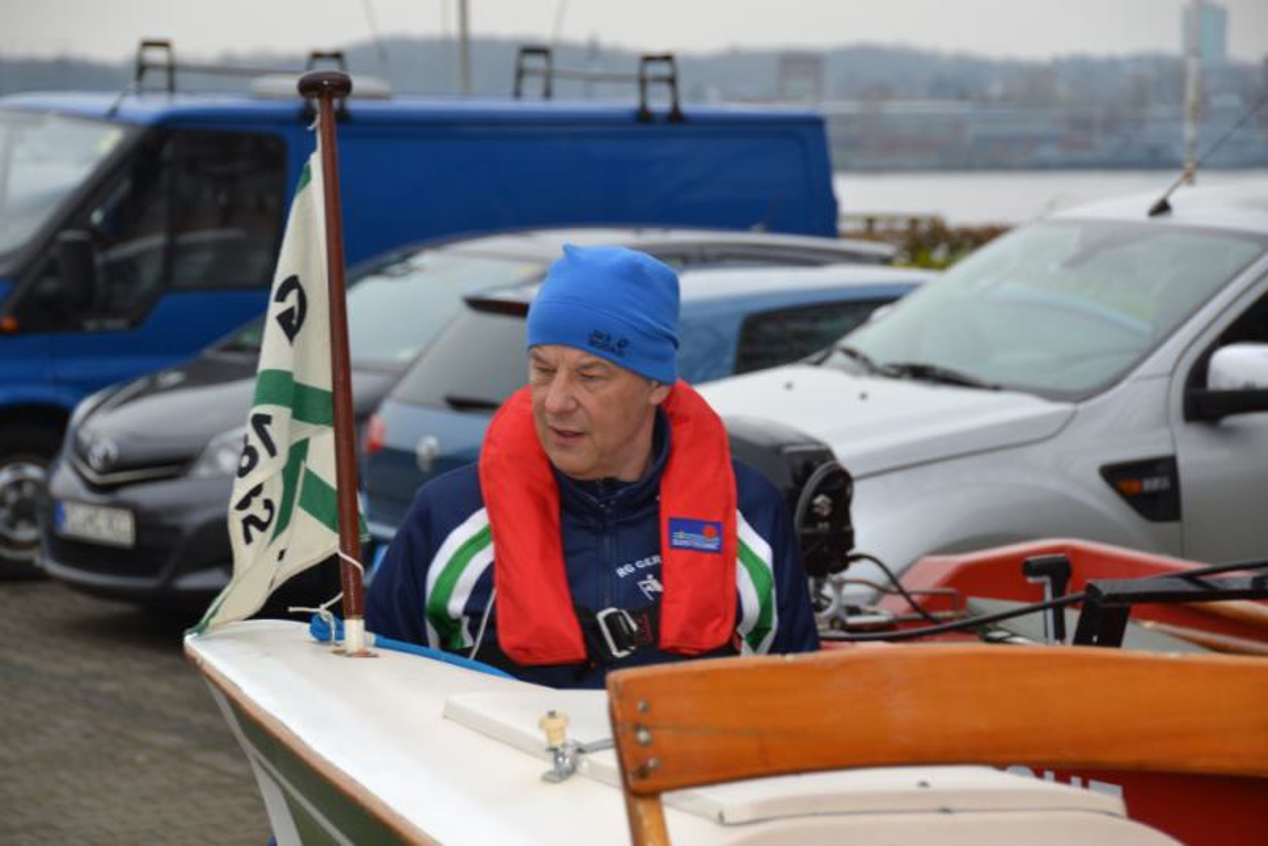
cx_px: 634
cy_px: 423
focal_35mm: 142
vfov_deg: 9.6
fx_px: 5021
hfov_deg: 14.4
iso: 100
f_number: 6.3
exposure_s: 1/160
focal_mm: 95
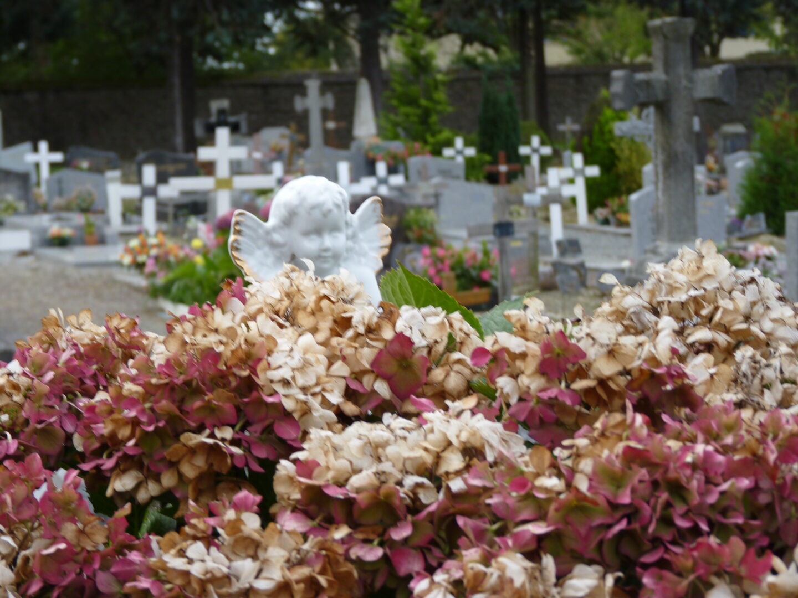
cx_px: 399
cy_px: 299
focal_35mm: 91
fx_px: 2098
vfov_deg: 16.2
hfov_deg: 21.5
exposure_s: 1/80
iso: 80
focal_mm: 16.1
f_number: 3.4
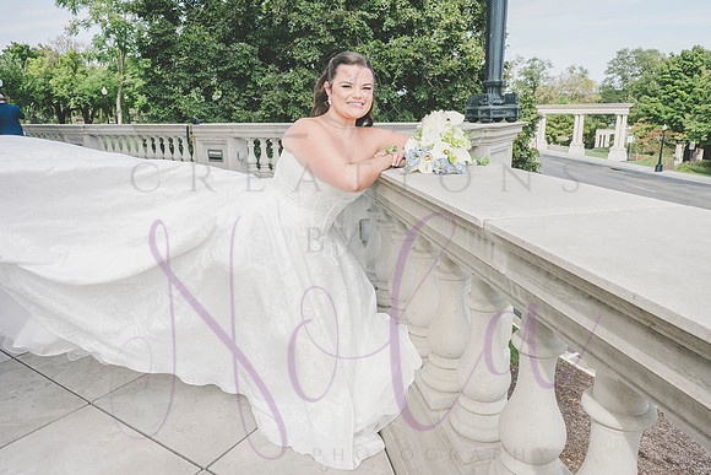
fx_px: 487
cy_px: 237
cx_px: 356
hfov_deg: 72.2
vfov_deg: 51.9
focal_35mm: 25
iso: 360
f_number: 14
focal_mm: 24
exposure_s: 1/320
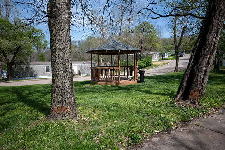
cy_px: 75
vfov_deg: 53.2
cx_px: 112
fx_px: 150
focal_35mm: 24
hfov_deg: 73.7
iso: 400
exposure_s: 1/320
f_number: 13
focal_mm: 24
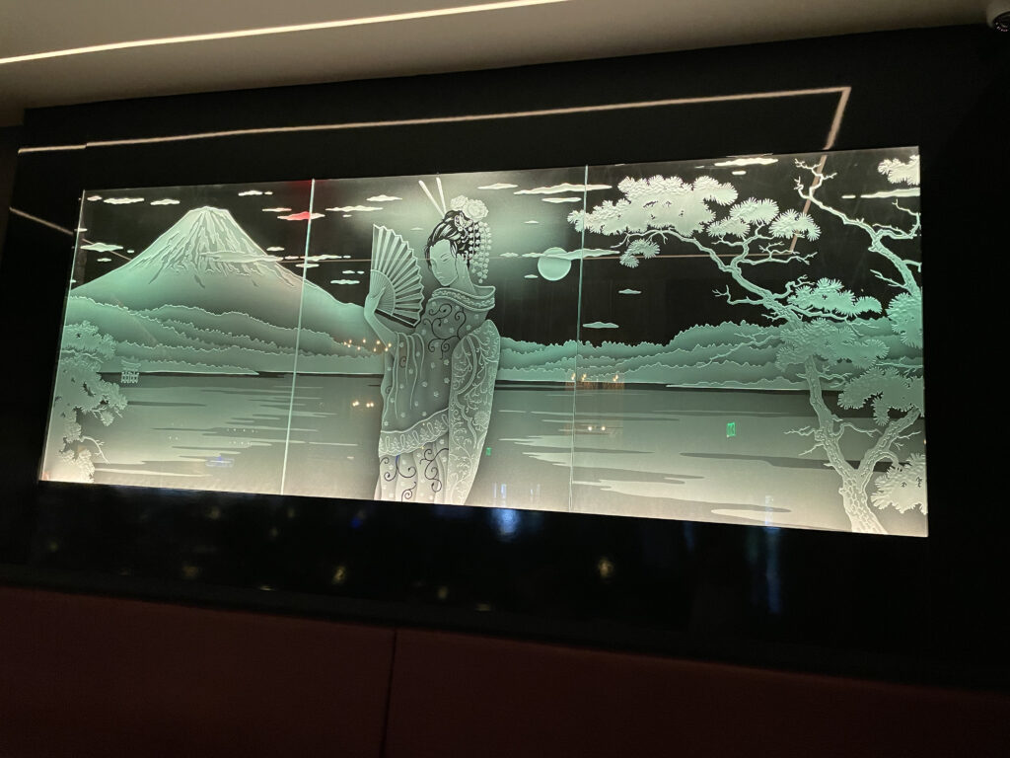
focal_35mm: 26
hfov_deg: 67.3
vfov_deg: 53.1
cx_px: 505
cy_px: 379
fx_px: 759
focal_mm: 4.2
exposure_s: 1/40
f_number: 1.6
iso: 640
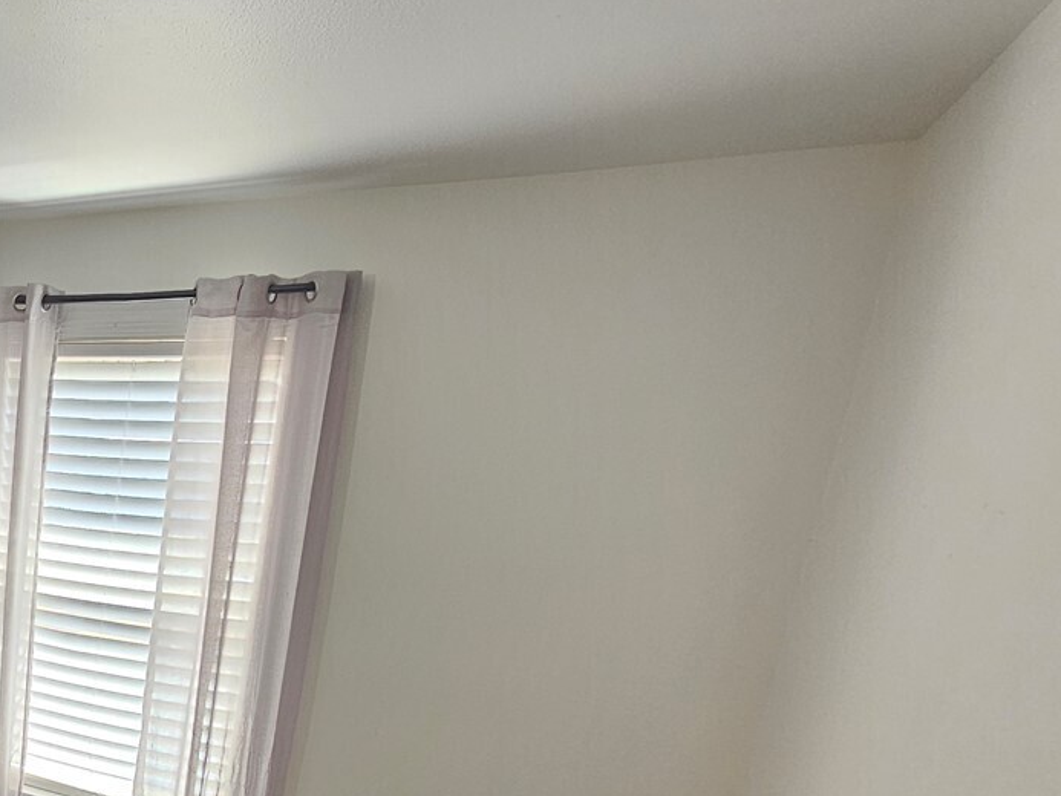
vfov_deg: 43.5
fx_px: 920
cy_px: 690
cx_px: -113
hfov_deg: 44.9
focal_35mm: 30
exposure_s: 1/60
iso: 160
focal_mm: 2.2
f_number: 2.2
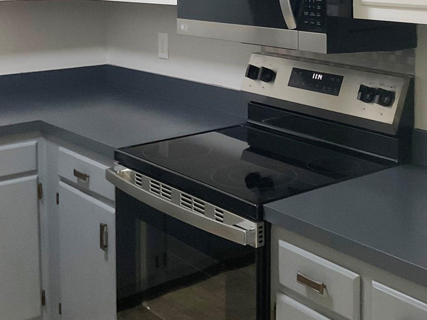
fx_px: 740
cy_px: 21
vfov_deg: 23.6
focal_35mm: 60
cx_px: 298
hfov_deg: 31.8
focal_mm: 3
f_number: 1.8
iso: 125
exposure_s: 1/60
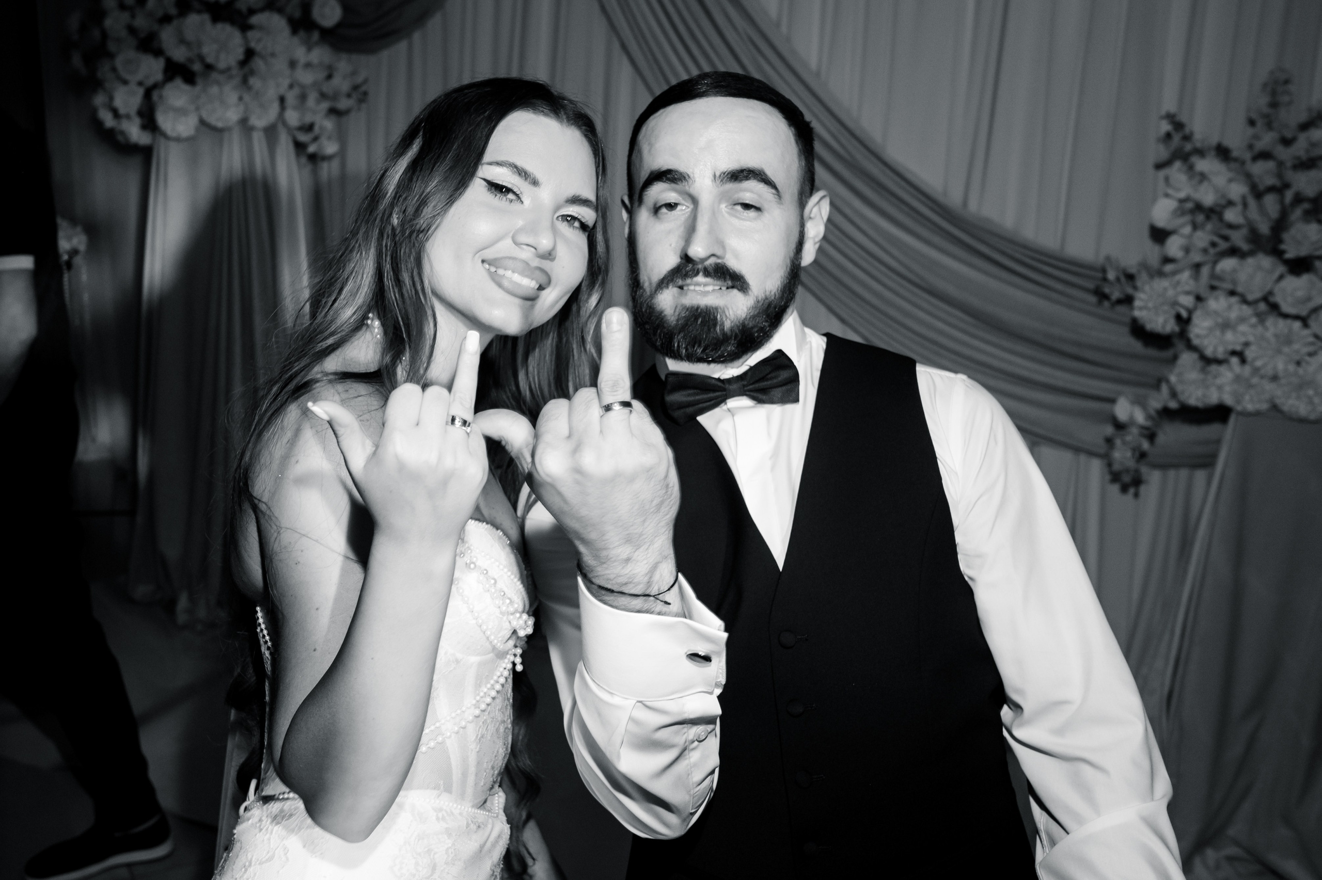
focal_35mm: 39
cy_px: 385
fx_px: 1446
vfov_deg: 33.8
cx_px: 578
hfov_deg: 49.0
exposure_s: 1/160
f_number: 5
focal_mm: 35
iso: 1000
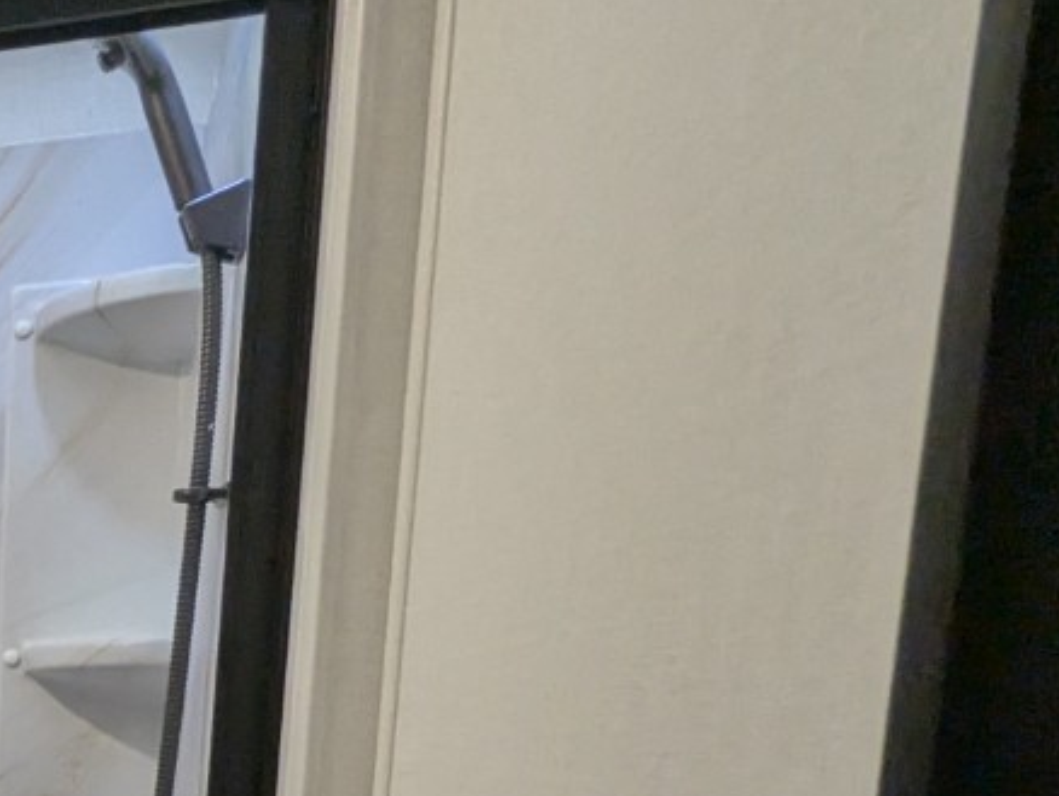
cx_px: -620
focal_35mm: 51
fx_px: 1561
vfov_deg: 25.8
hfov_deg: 25.4
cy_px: 941
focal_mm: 2.35
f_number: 2.2
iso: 251
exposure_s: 1/100
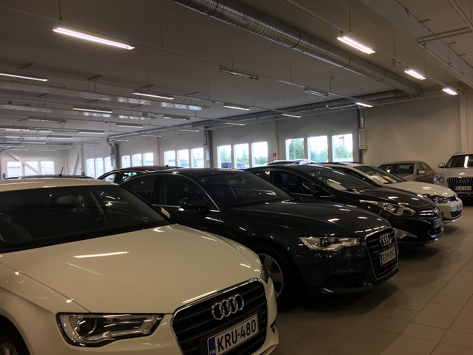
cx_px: 236
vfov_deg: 48.2
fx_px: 396
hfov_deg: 61.7
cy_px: 178
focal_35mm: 29
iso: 25
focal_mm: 4.15
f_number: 2.2
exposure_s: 1/50
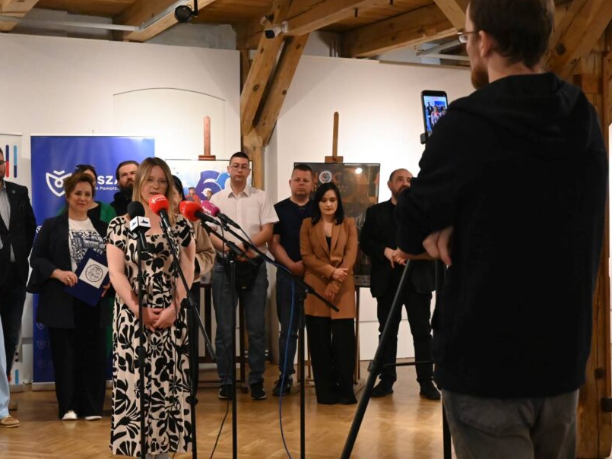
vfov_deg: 26.6
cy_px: 244
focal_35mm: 55
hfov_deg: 34.8
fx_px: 973
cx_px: 239
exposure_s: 1/250
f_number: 8
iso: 12800
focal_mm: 45
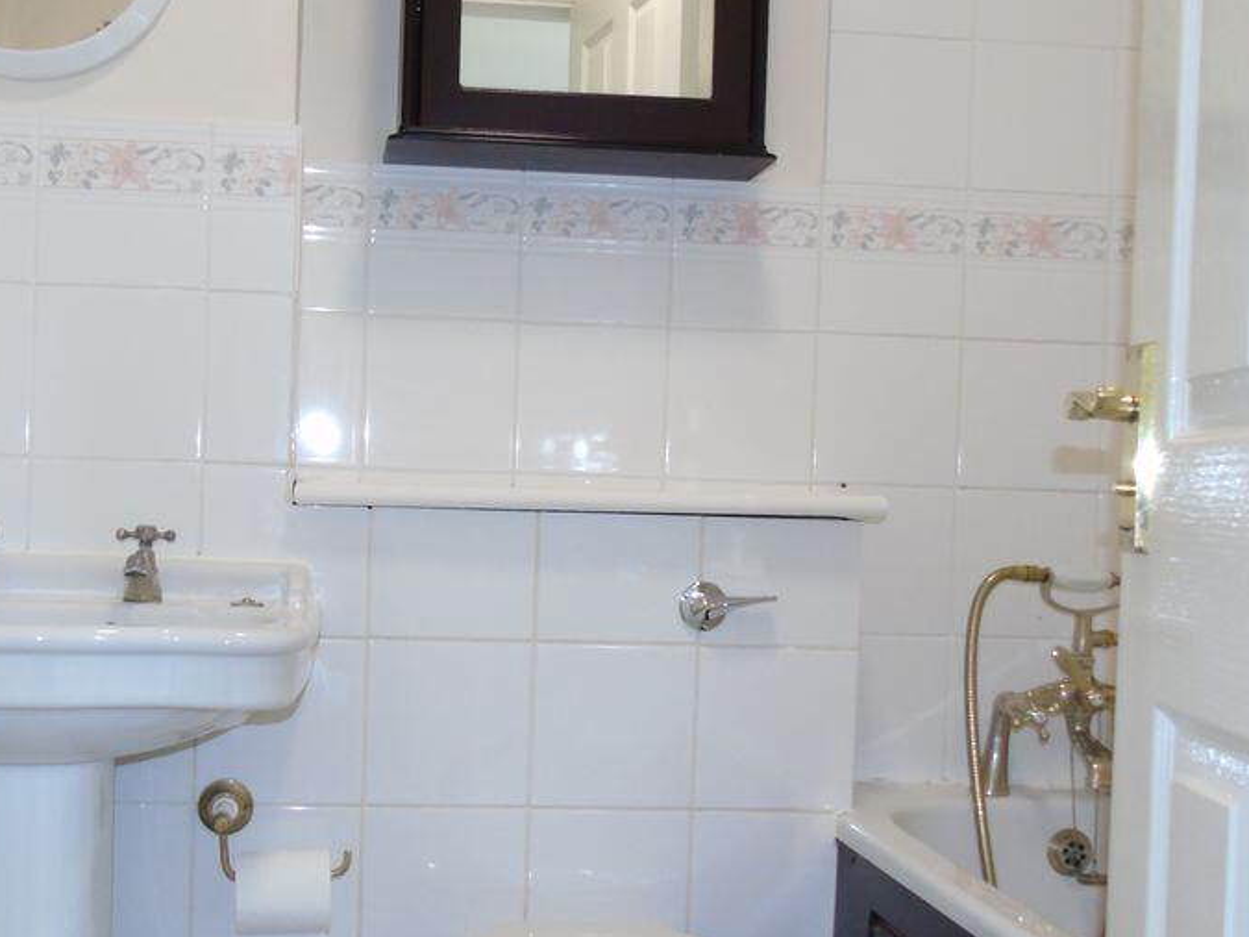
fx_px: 1587
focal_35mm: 44
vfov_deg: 32.8
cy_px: 528
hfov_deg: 42.7
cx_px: 479
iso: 200
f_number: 3.6
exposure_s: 1/40
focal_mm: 5.2
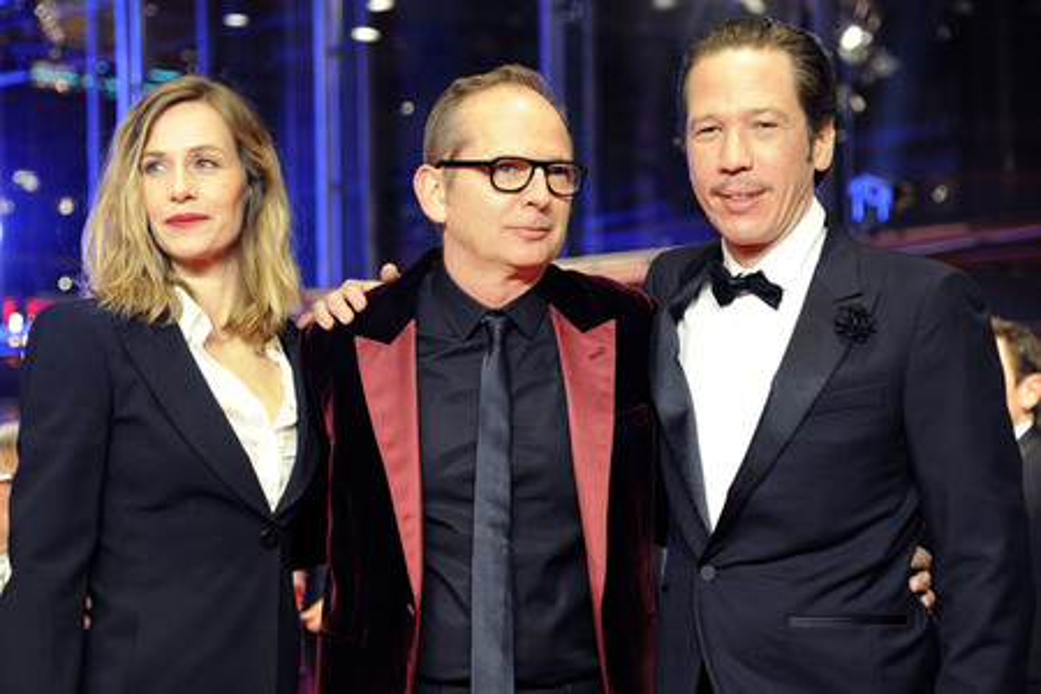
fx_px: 2024
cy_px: 347
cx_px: 520
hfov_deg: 28.8
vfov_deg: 19.5
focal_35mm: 70
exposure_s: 1/80
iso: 2000
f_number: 4
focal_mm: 70
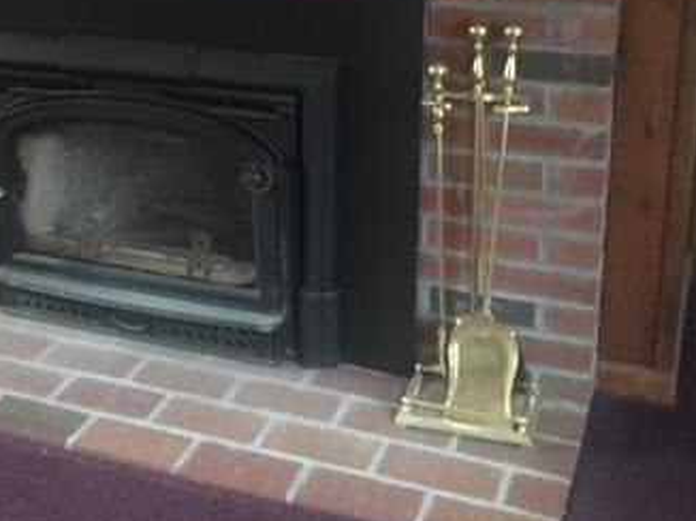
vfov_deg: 25.2
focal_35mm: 57
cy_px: 105
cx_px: 218
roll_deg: +0.8
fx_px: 1145
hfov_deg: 33.4
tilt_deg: -16.3
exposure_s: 1/4
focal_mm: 4.15
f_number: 2.2
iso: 125
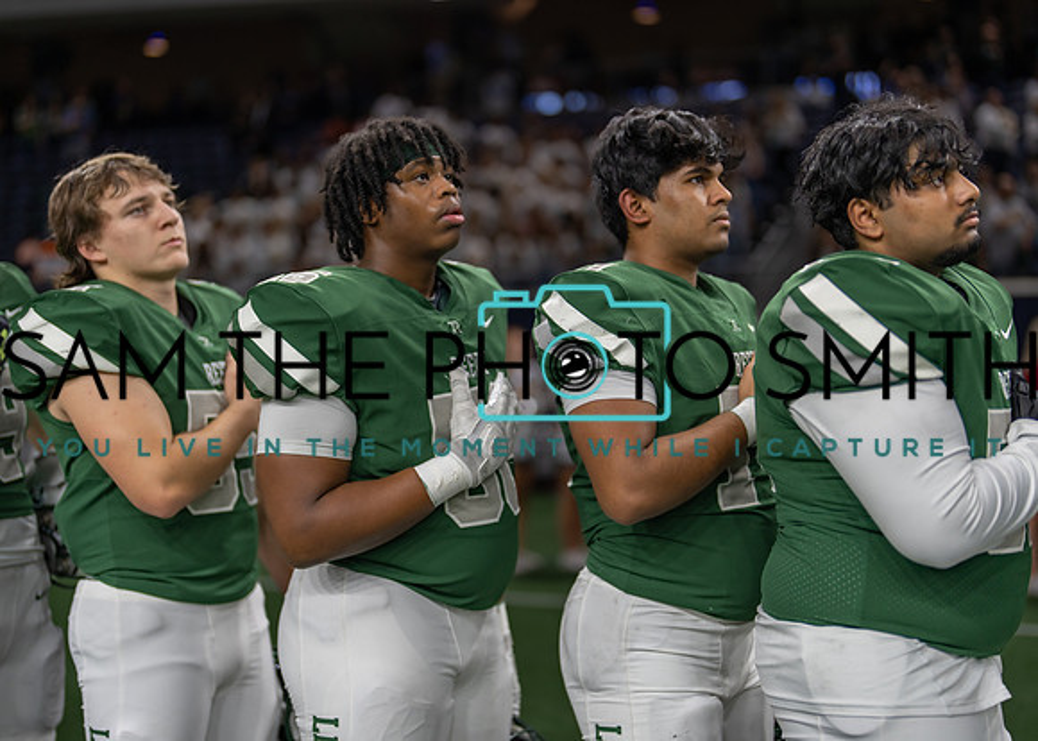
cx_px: 519
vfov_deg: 27.0
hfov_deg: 37.2
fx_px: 1544
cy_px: 370
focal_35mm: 52
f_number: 1.2
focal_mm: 50
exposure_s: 1/500
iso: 160
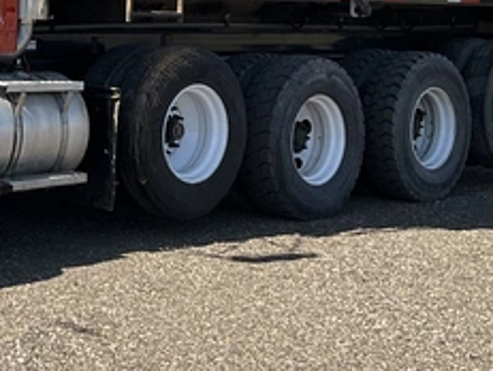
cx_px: -19
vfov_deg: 15.4
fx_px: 1341
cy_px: -18
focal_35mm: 94
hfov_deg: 20.1
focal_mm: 3
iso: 25
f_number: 1.8
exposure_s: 1/1035
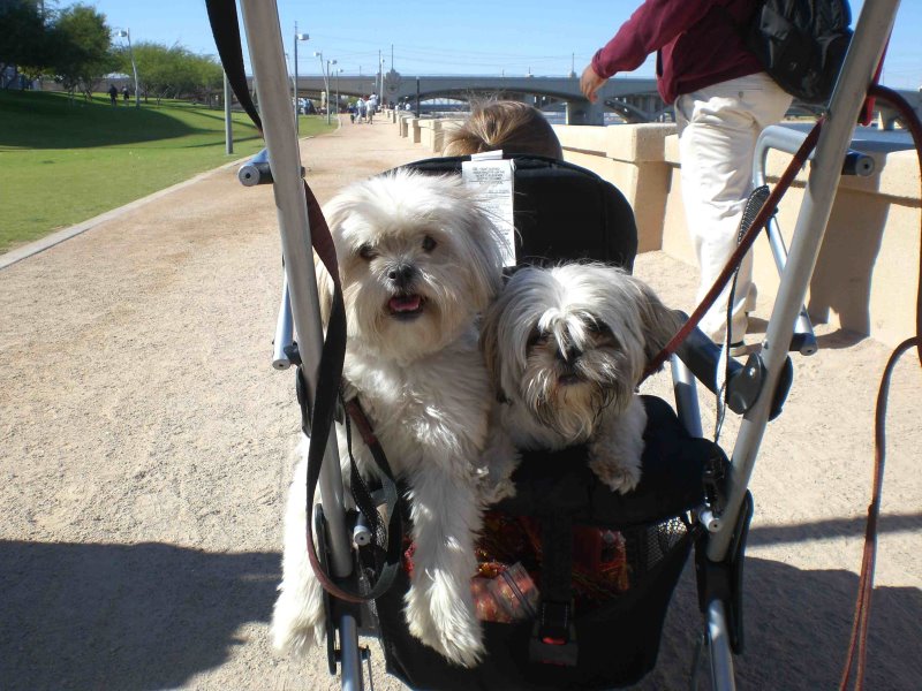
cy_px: 346
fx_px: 1012
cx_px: 461
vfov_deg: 37.7
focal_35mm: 38
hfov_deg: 49.0
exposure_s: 1/400
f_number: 4.4
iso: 50
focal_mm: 6.3
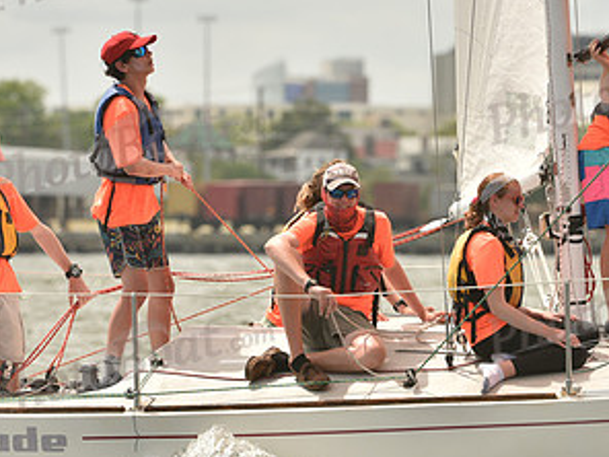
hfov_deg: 3.4
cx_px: 383
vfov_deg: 2.5
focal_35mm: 585
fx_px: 10292
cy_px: 227
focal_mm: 310
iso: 320
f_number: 6.3
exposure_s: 1/1250
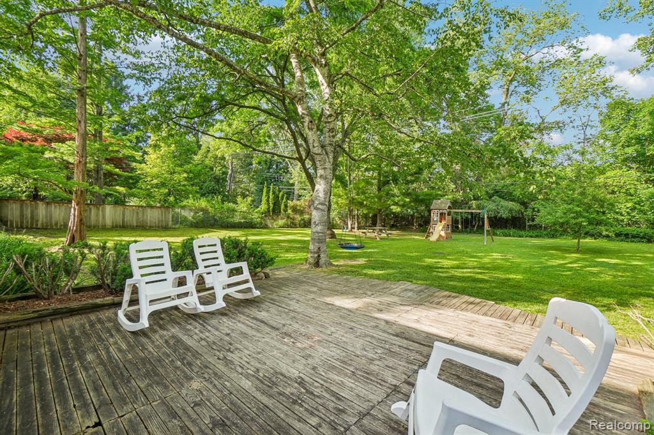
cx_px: 327
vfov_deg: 77.3
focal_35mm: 15
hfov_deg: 100.4
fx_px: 272
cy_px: 218
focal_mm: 10
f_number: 8
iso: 100
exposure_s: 1/30
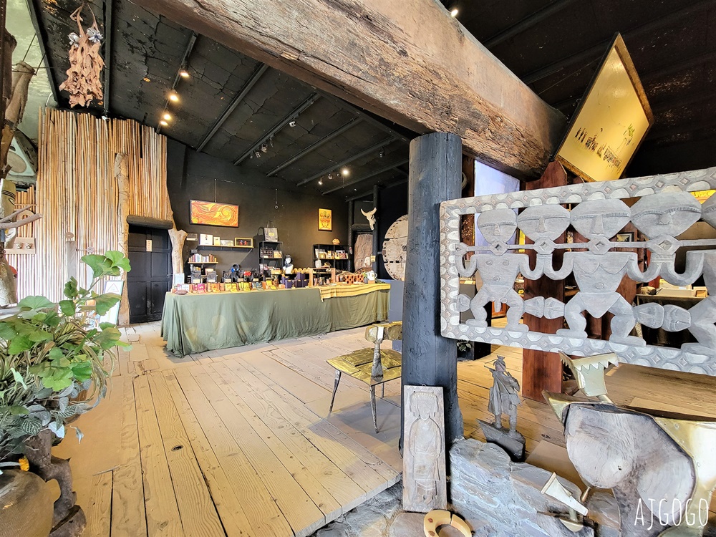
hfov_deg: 106.2
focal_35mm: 13
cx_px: 358
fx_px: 269
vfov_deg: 89.9
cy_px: 268
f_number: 2.2
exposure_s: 1/59
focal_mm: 2.2
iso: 320
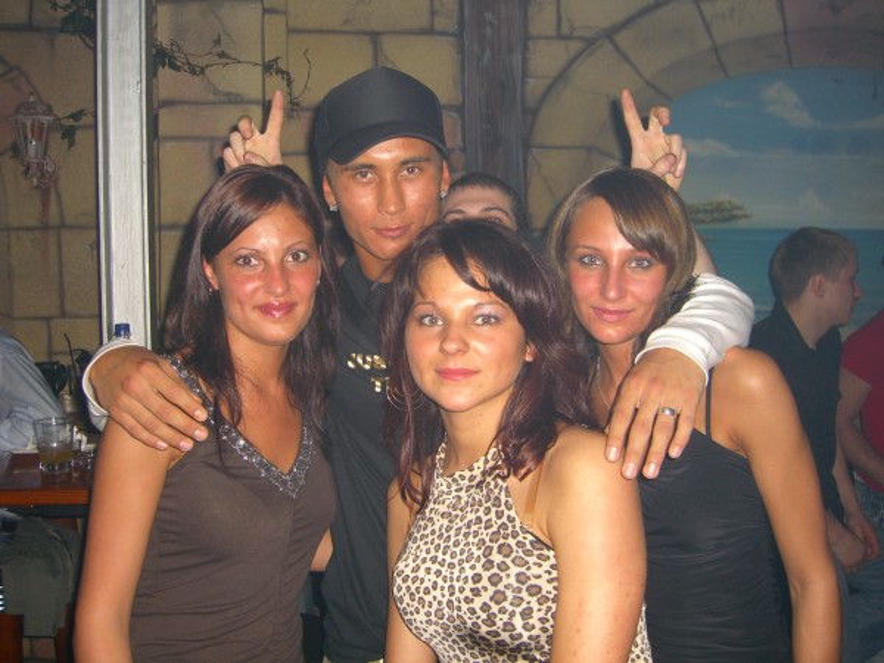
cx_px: 442
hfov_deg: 49.0
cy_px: 332
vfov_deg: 37.7
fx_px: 970
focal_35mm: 38
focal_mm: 7.9
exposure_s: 1/60
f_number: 2.8
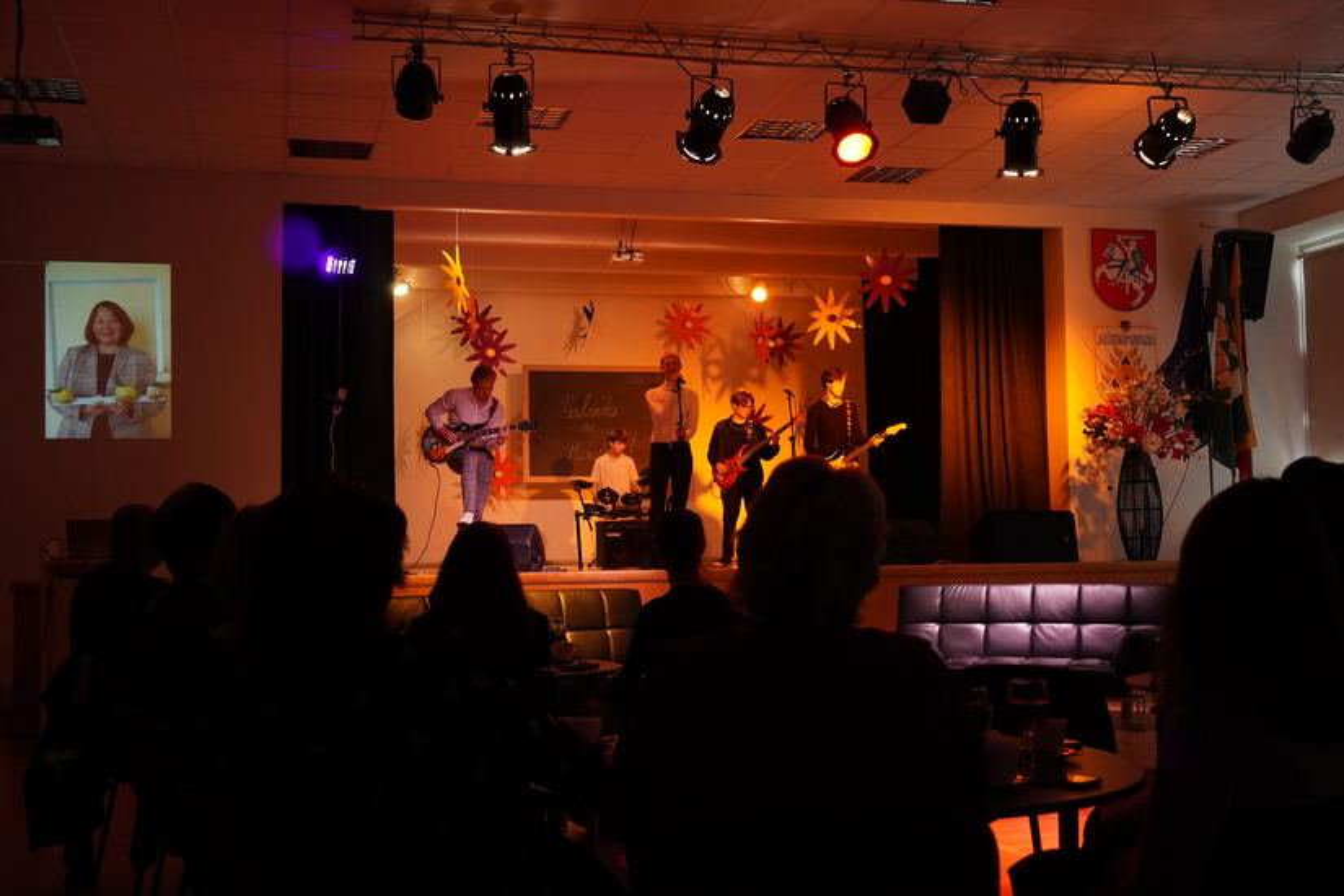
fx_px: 1680
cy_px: 448
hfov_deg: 43.6
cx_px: 672
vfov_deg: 29.9
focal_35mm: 45
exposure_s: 1/60
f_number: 5
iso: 1000
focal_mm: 30
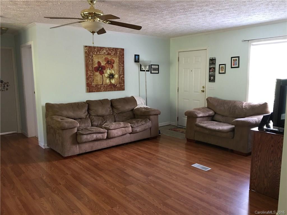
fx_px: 240
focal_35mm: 29
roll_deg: +0.8
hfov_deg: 61.7
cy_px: 108
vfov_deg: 48.2
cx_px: 144
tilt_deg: -6.2
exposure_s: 1/15
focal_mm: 4.15
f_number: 2.2
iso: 64
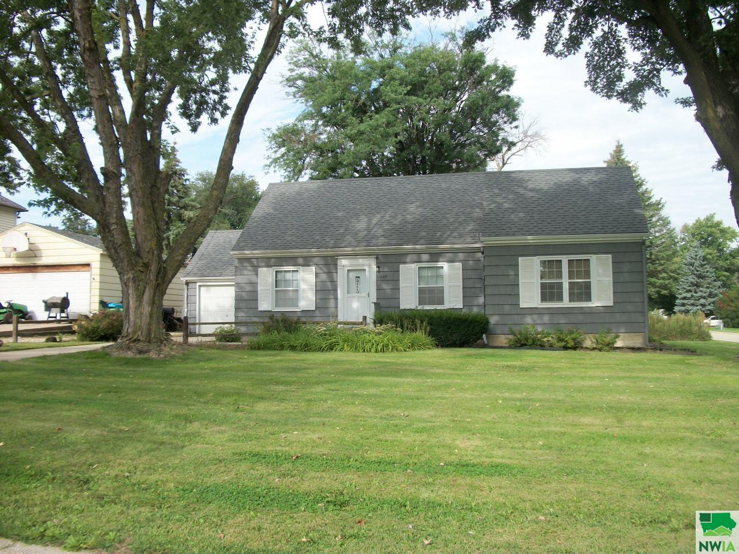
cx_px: 370
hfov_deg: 56.8
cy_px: 277
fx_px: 683
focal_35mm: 32
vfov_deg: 44.2
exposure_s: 1/80
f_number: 8.8
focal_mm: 5.7
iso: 80
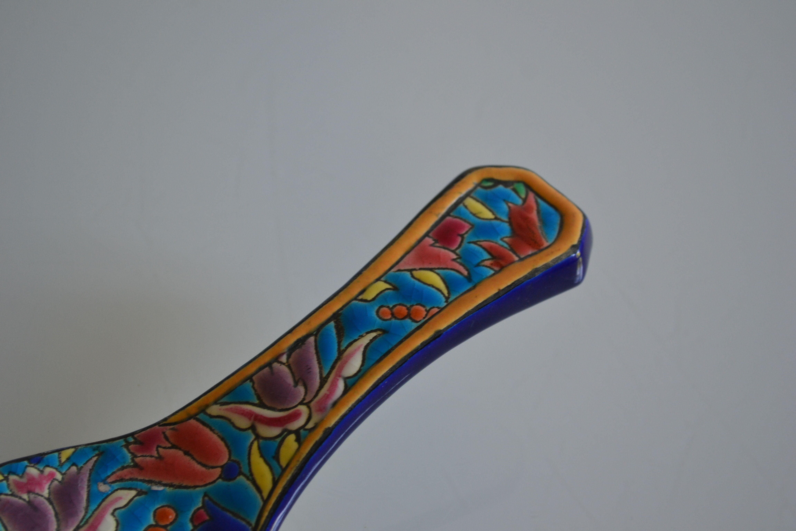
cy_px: 266
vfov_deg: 18.9
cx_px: 398
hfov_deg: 28.1
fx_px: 1592
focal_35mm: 72
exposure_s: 1/20
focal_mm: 48
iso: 400
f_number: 5.3
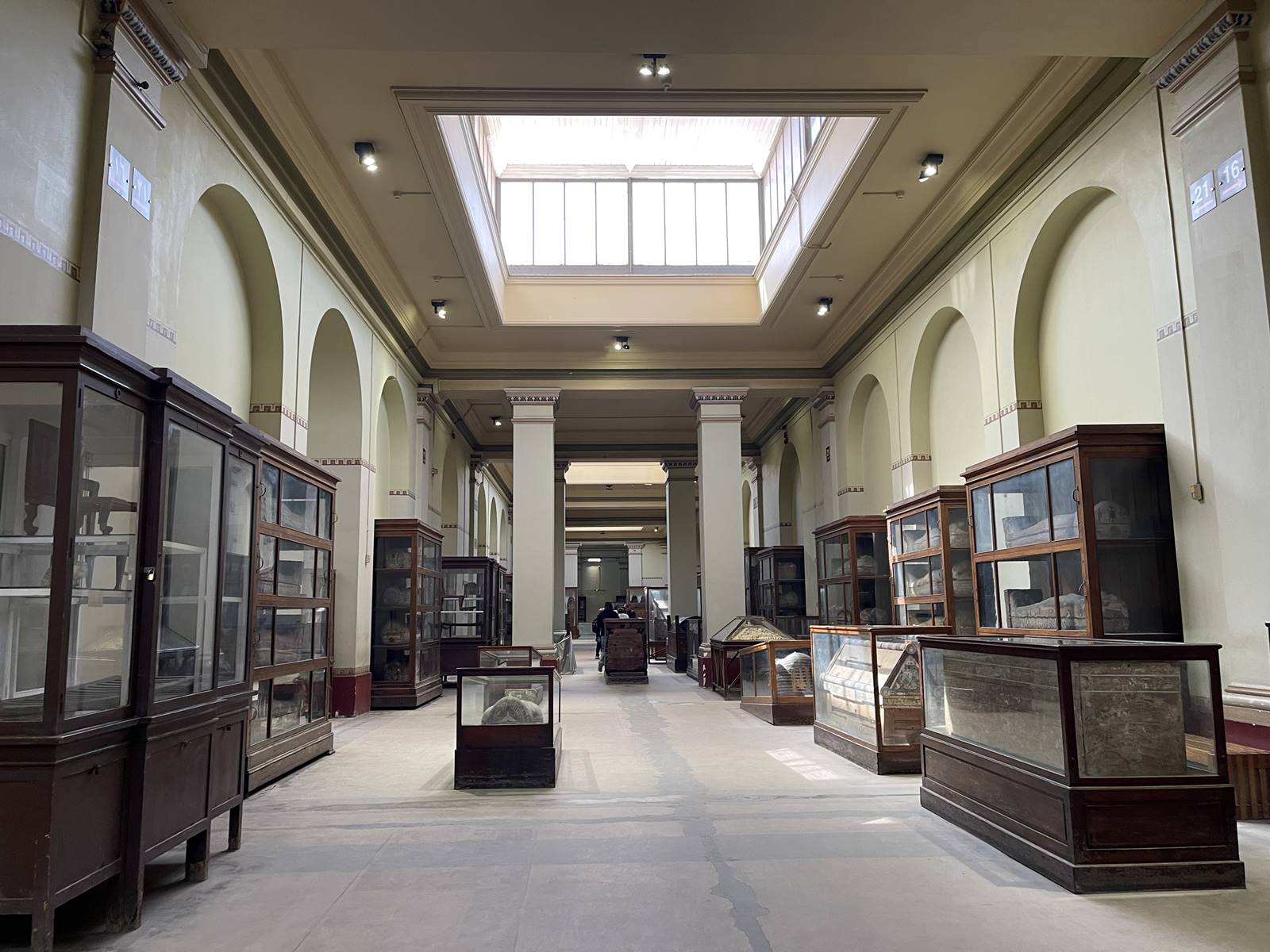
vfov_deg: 54.9
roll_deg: +0.4
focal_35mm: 25
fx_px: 917
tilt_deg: +7.4
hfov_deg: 69.4
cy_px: 476
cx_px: 635
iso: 100
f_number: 1.6
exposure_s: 1/50
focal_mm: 5.1
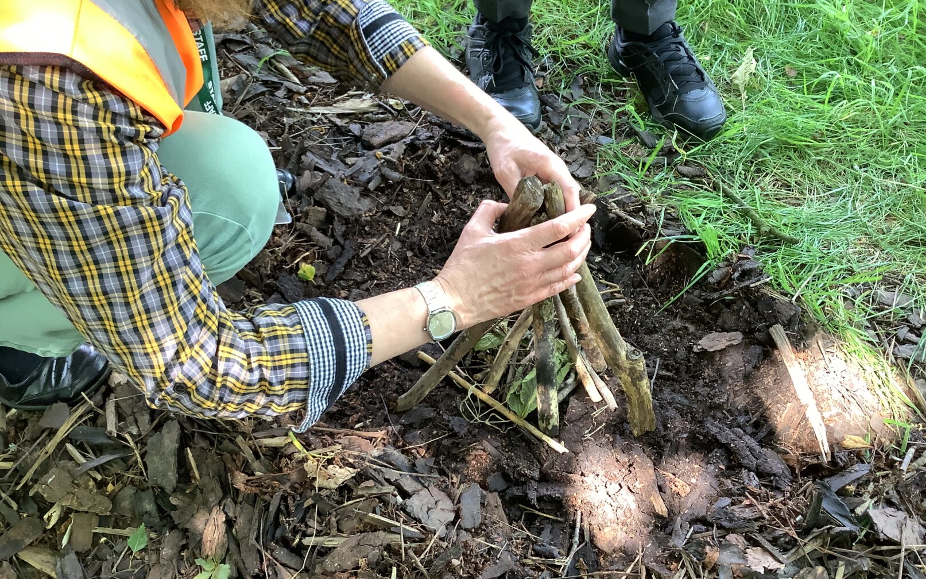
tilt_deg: -54.6
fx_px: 833
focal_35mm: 33
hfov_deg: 58.1
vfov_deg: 38.3
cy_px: 309
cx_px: 464
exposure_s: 1/60
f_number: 2.4
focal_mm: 3.3
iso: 160
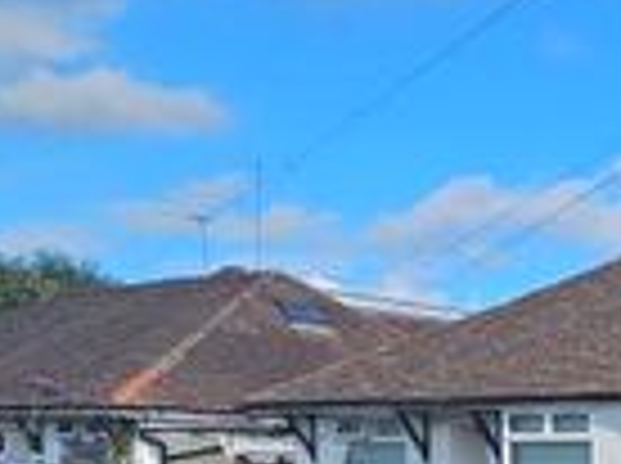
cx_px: 1413
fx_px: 1182
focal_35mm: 66
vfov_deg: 20.2
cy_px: 615
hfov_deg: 16.3
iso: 50
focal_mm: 2.2
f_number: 2.2
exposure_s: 1/2308
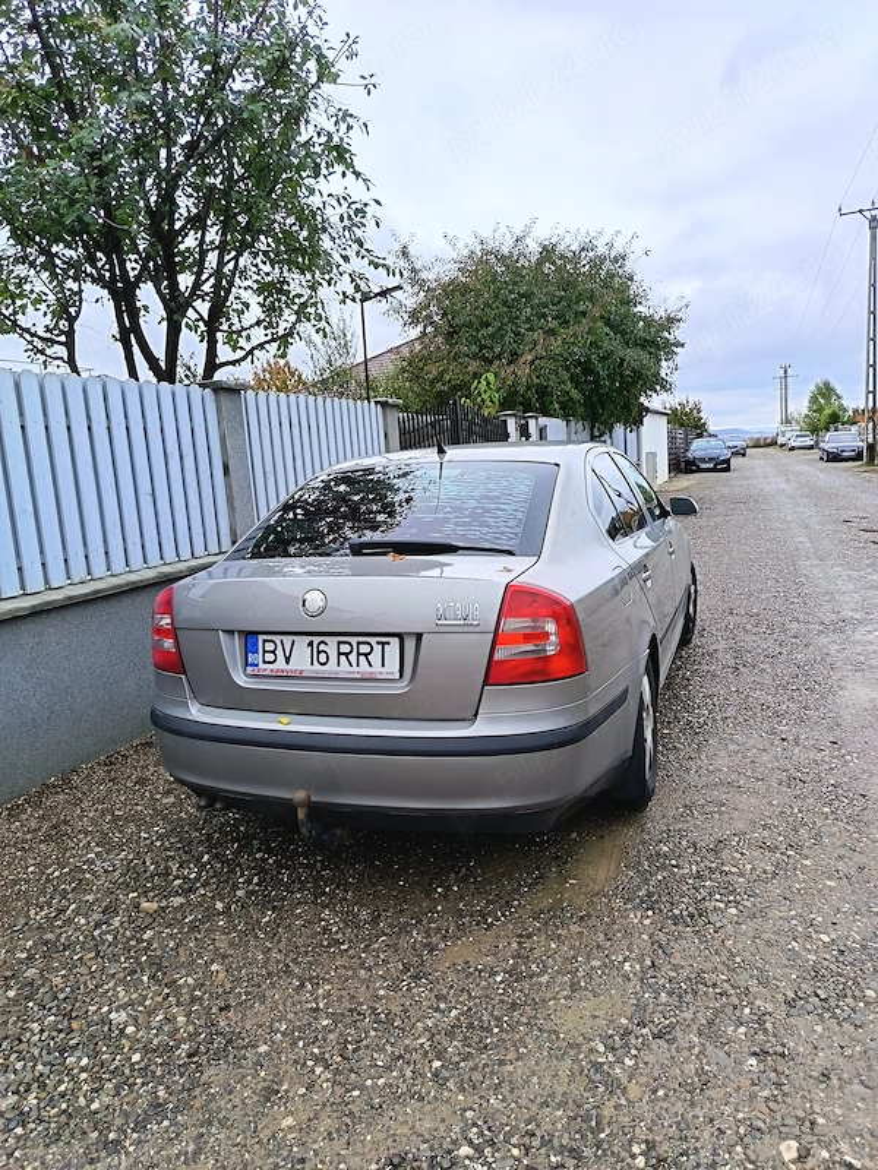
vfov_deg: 71.6
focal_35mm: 24
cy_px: 585
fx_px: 812
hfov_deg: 56.8
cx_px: 439
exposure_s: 1/174
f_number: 1.75
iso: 100
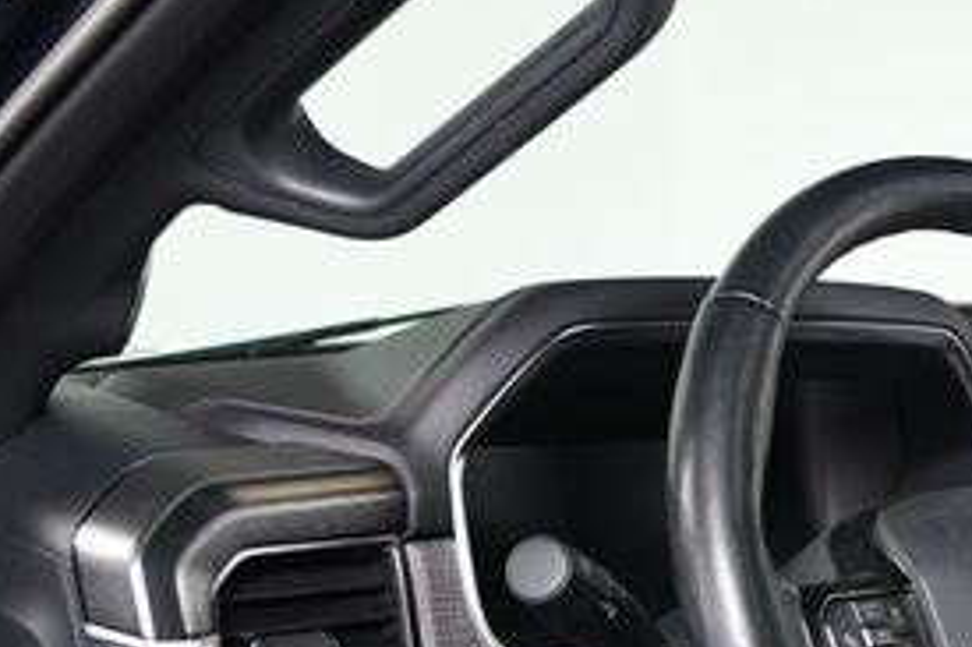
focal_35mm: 79
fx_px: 2132
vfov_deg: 16.9
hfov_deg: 24.6
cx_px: 944
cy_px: 651
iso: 100
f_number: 3.8
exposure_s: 1/160
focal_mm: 23
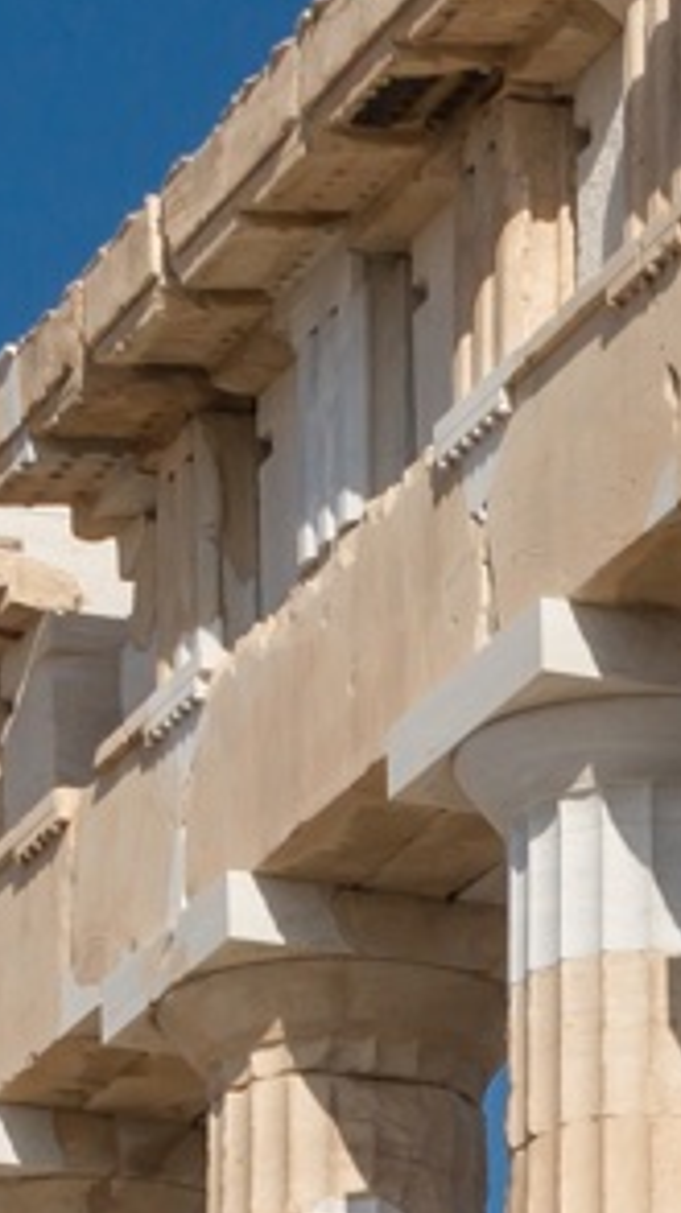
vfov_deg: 10.2
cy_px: 1729
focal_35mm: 205
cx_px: 1304
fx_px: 6592
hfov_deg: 5.8
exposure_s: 1/800
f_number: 9
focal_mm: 30
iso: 200
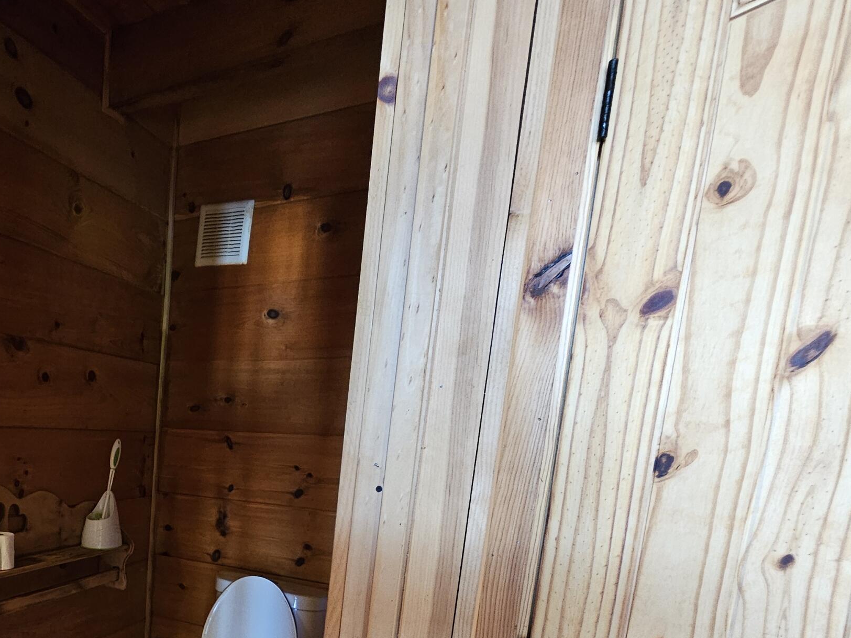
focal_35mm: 24
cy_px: 535
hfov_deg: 61.4
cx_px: 99
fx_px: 590
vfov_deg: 52.1
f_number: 2.2
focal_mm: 2.2
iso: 500
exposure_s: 1/30
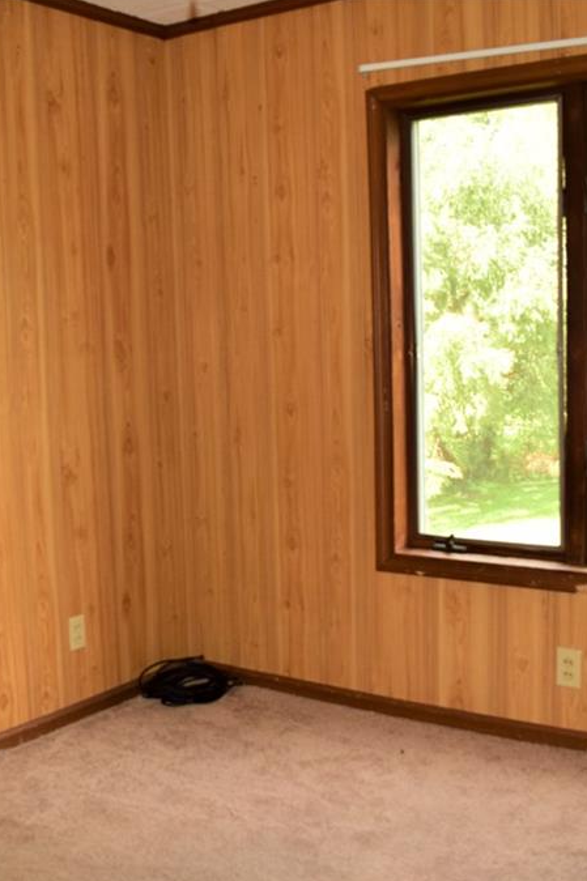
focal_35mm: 41
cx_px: 258
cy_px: 442
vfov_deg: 47.4
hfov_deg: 32.6
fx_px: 1003
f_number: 4.5
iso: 500
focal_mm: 18
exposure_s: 1/160
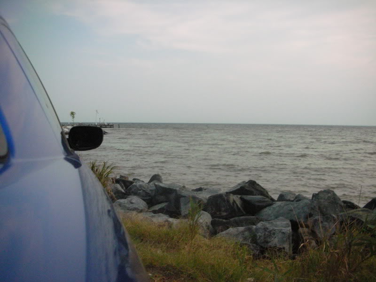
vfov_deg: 40.7
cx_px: 188
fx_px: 380
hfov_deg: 52.6
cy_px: 141
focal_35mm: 35
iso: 400
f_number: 8.5
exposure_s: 1/236
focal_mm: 5.8
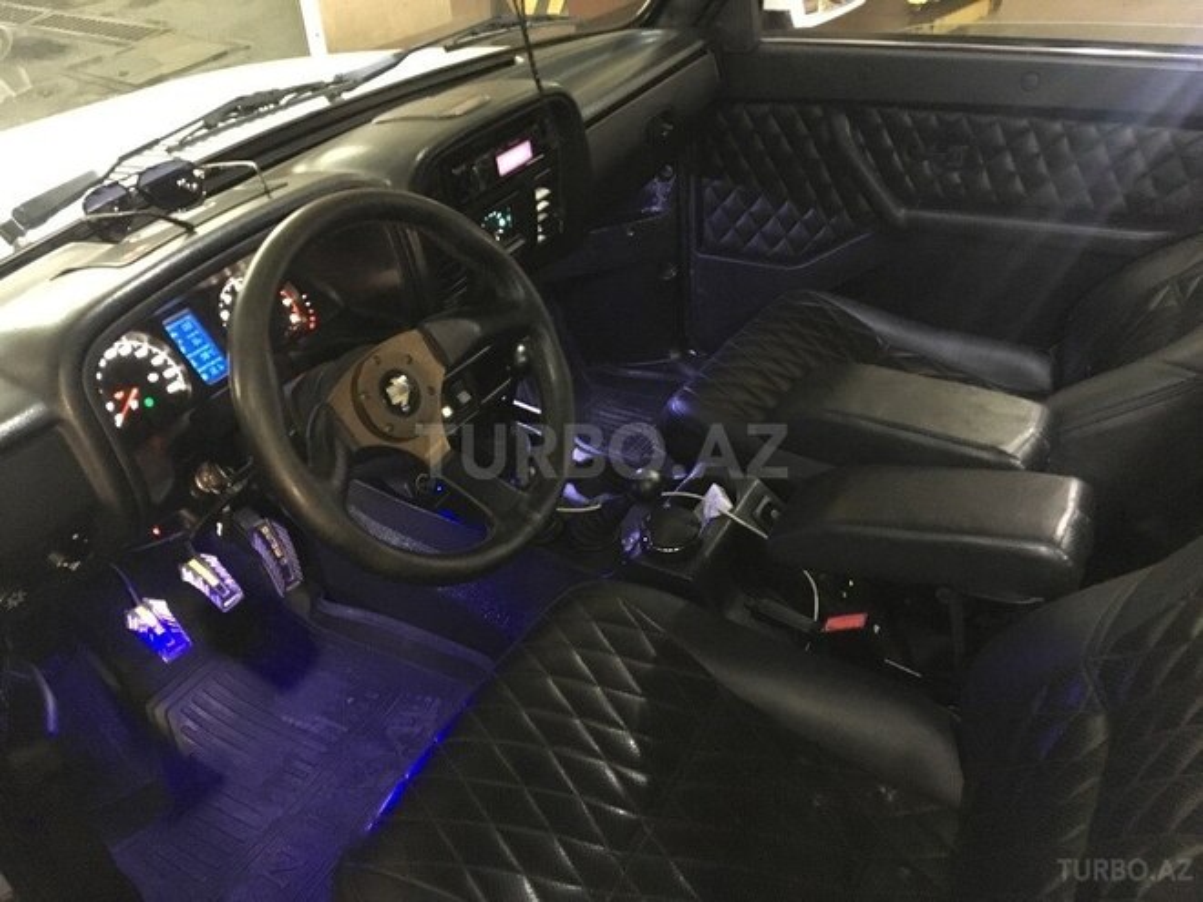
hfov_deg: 61.7
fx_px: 1008
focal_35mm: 29
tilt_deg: -34.8
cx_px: 602
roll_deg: +2.6
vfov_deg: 48.2
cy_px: 451
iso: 800
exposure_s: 1/17
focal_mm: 4.15
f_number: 2.2
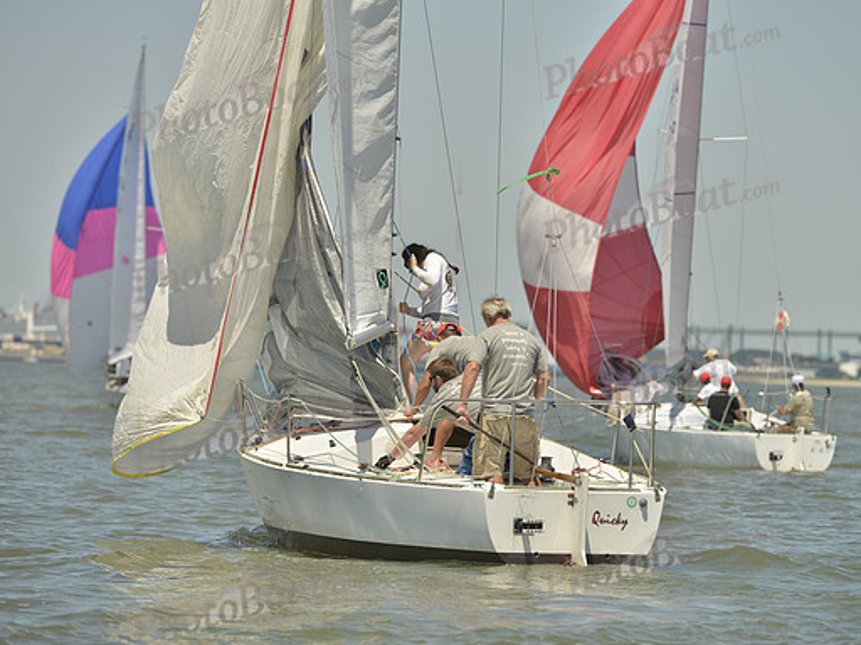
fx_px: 7039
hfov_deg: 7.0
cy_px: 322
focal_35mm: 283
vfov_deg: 5.3
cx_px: 457
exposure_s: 1/1250
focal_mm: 260
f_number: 6.3
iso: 200
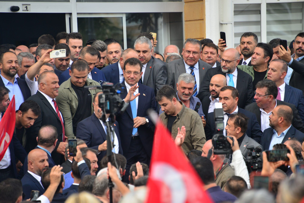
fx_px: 2534
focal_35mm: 300
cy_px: 102
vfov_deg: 4.6
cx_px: 152
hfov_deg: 6.9
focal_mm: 300
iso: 1250
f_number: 6.3
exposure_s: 1/640
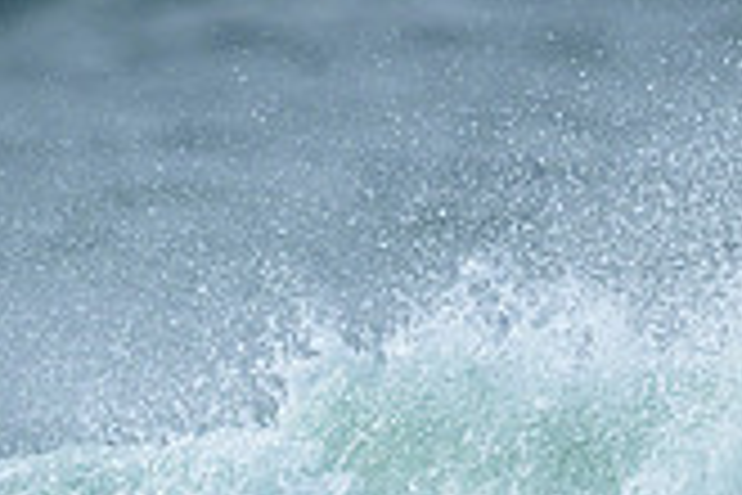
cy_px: 584
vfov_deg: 0.4
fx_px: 67084
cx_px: 624
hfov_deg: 0.6
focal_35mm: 3255
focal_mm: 800
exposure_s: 1/2000
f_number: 6.3
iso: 160
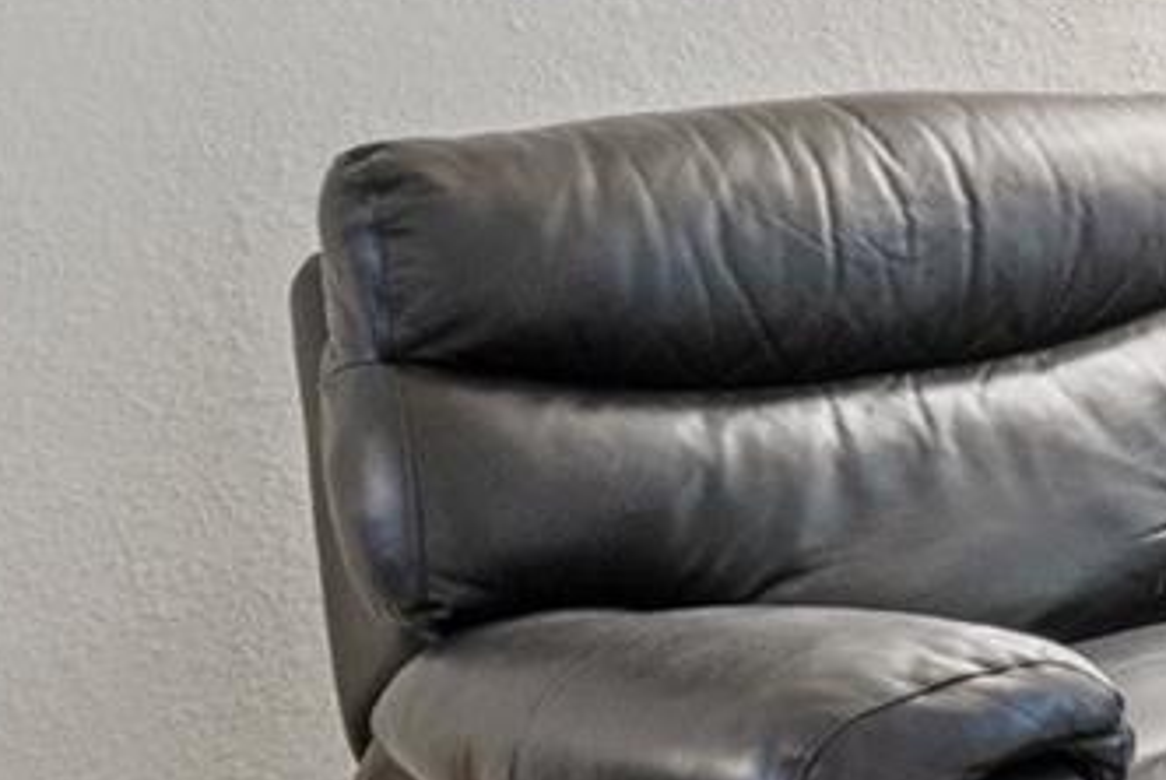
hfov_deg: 19.4
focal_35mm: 82
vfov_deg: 16.1
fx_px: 2644
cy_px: -148
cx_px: 2030
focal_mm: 11.3
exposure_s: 1/3
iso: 250
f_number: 8
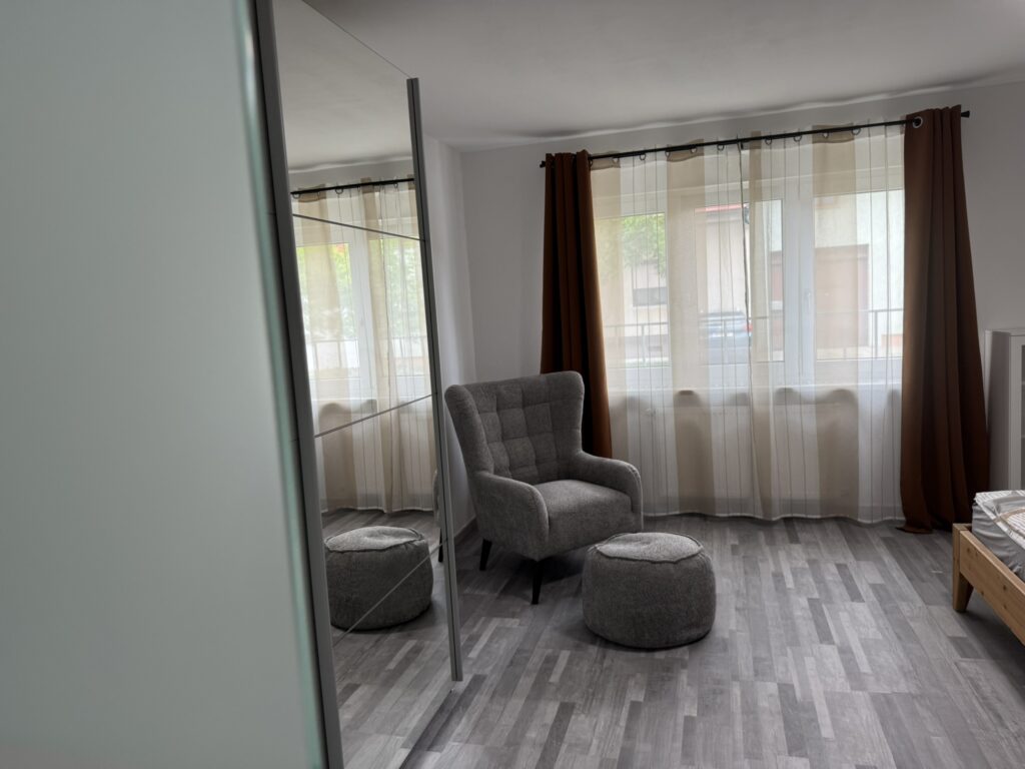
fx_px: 711
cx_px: 512
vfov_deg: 56.8
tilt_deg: -6.1
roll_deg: +3.9
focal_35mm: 24
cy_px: 384
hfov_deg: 71.6
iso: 100
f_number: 1.78
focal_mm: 6.76
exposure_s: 1/100
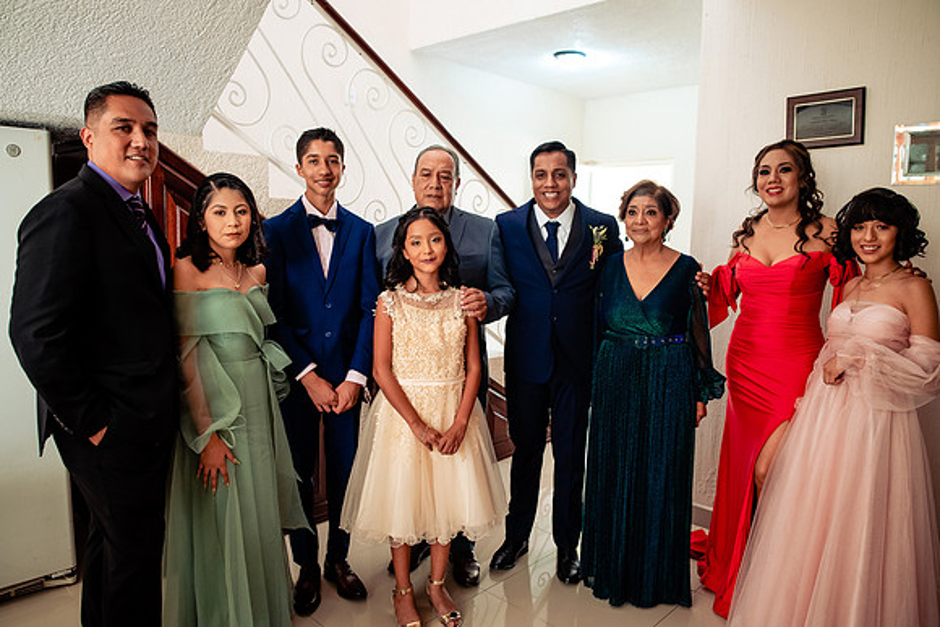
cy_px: 314
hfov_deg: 72.6
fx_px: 640
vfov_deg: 52.2
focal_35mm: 24
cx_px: 460
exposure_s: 1/80
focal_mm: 24
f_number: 3.2
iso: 1600
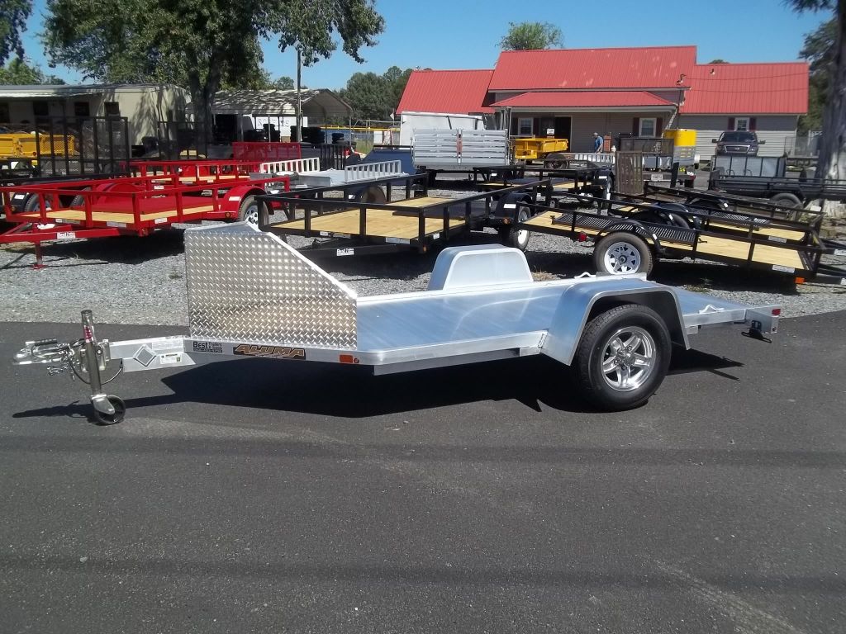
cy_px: 317
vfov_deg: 44.2
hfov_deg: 56.8
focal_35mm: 32
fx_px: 782
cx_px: 423
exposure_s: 1/200
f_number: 8.8
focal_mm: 5.7
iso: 64
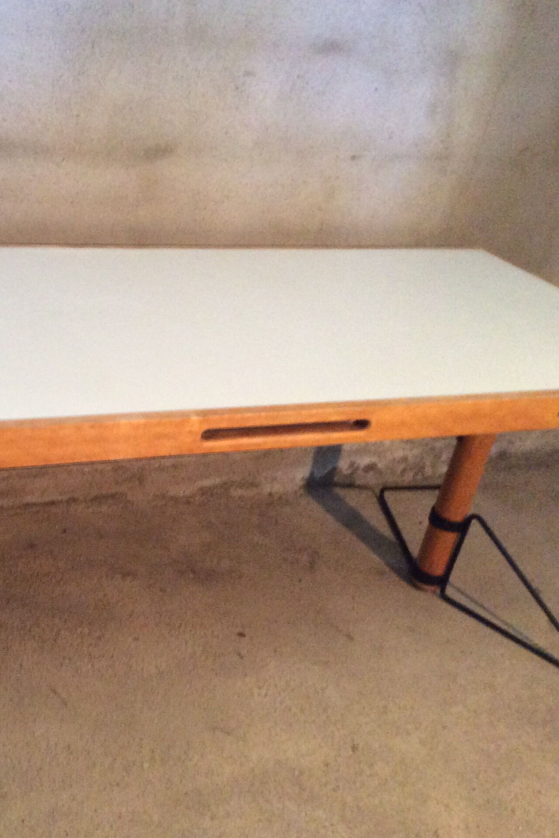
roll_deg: -5.9
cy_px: 419
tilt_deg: -27.0
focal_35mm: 45
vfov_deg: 43.6
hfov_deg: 28.7
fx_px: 1048
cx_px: 55
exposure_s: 1/20
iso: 320
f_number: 2.4
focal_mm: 3.3
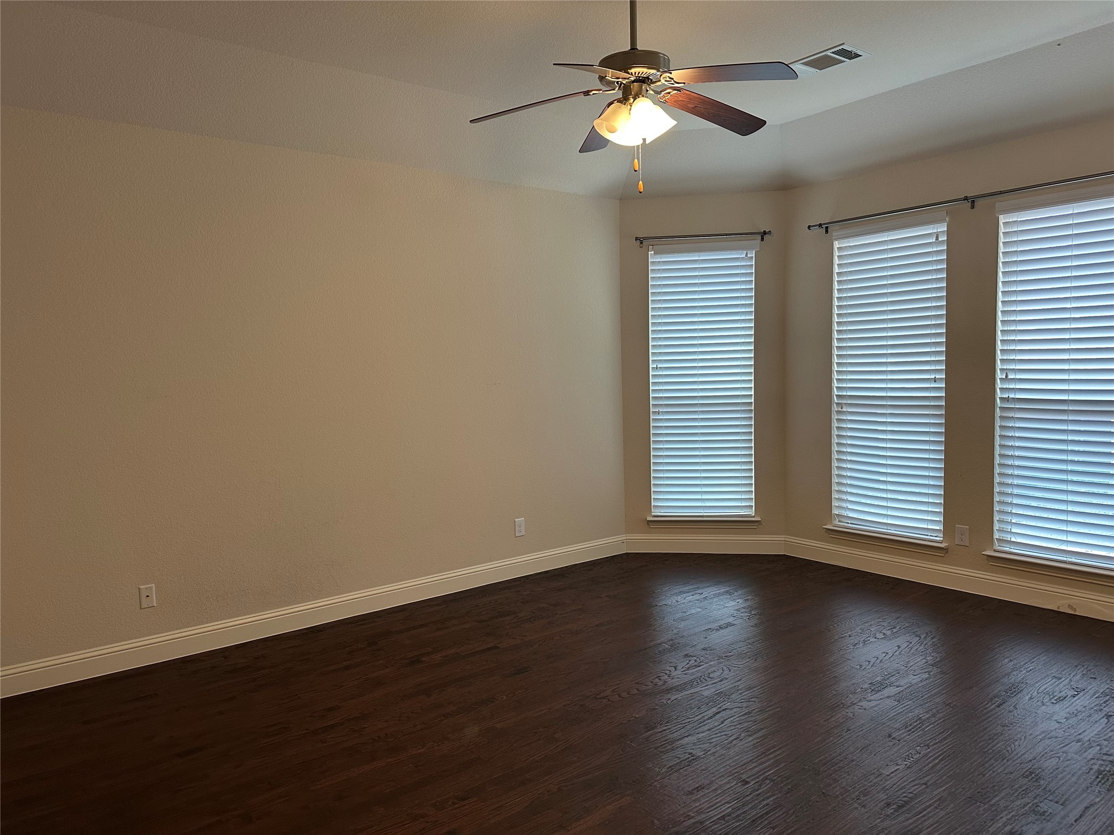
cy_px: 418
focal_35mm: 24
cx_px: 557
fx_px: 772
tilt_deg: -4.0
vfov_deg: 56.8
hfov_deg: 71.6
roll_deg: +1.5
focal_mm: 6.86
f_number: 1.78
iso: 125
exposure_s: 1/60
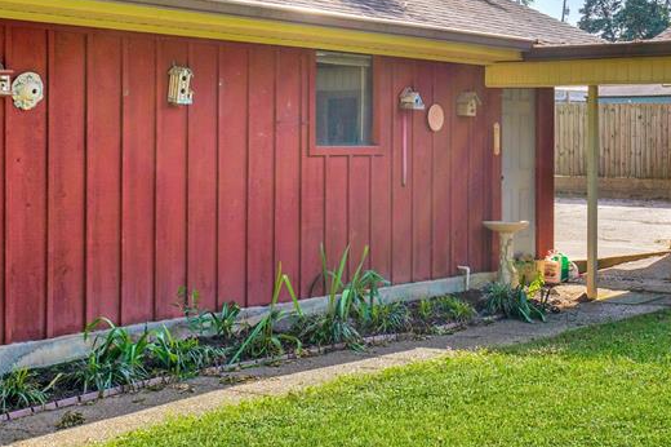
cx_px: 529
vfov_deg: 21.3
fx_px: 1173
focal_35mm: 63
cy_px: 102
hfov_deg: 31.2
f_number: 8
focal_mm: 32
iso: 100
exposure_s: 1/125
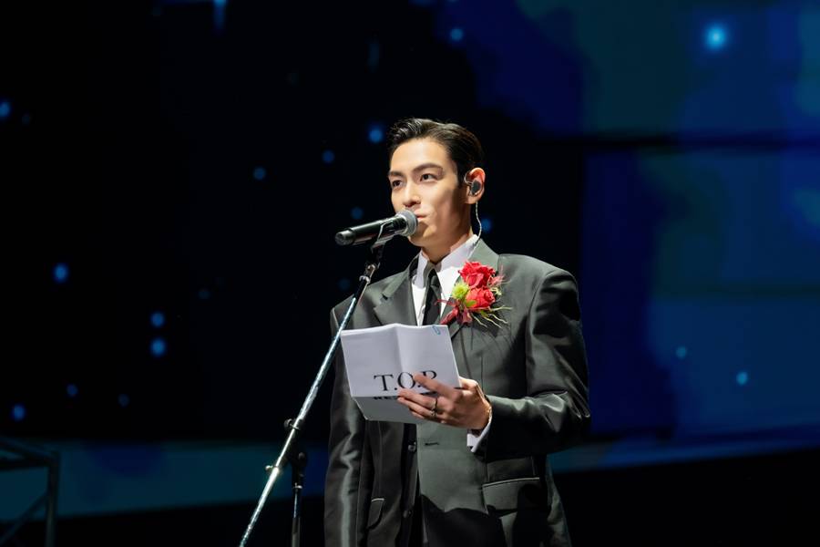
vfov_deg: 6.9
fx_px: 4555
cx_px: 410
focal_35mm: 200
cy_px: 274
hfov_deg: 10.3
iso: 1600
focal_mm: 200
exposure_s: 1/500
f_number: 4
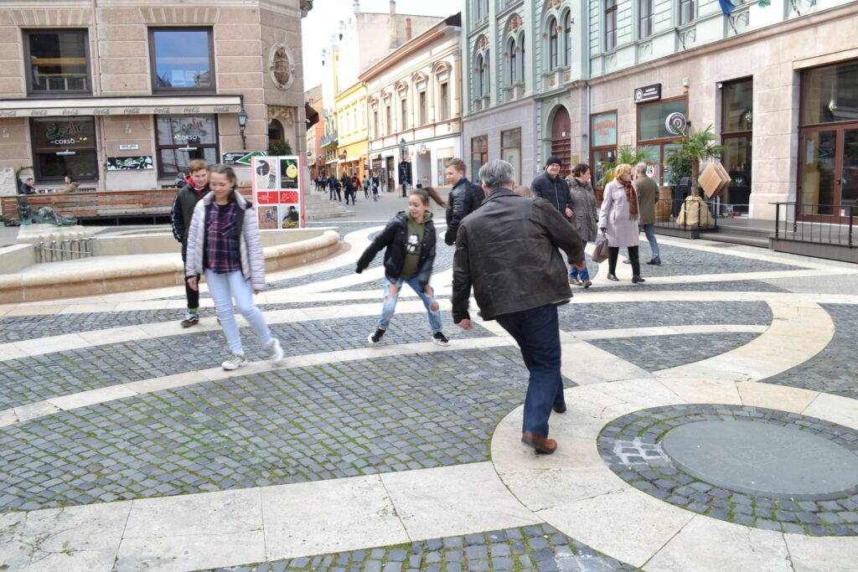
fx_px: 644
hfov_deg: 67.4
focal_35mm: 27
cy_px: 286
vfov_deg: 47.9
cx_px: 429
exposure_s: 1/80
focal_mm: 18
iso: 100
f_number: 6.3
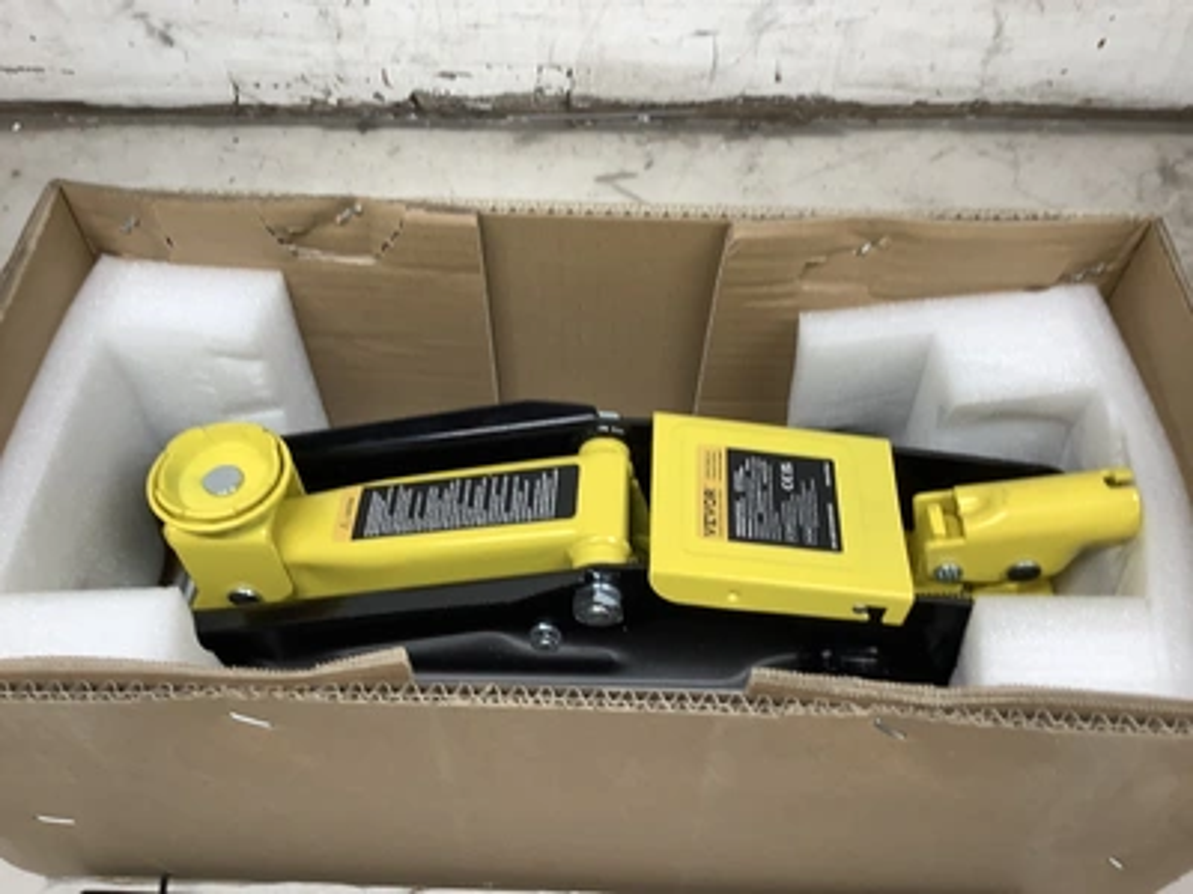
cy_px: 447
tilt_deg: -55.3
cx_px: 596
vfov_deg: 45.4
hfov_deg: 58.4
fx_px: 1068
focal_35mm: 31
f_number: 2.4
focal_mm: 3.3
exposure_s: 1/60
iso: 50
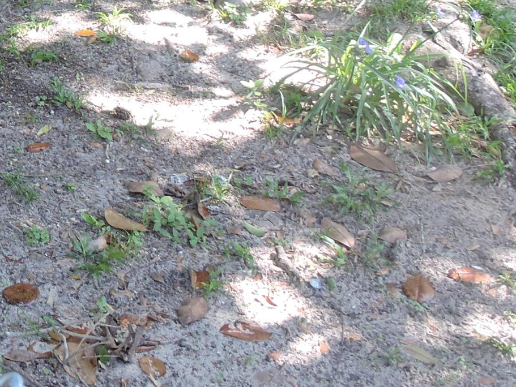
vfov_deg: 17.5
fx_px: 1178
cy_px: -118
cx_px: -217
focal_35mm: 79
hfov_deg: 21.5
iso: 100
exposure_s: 1/60
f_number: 3.3
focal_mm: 4.3
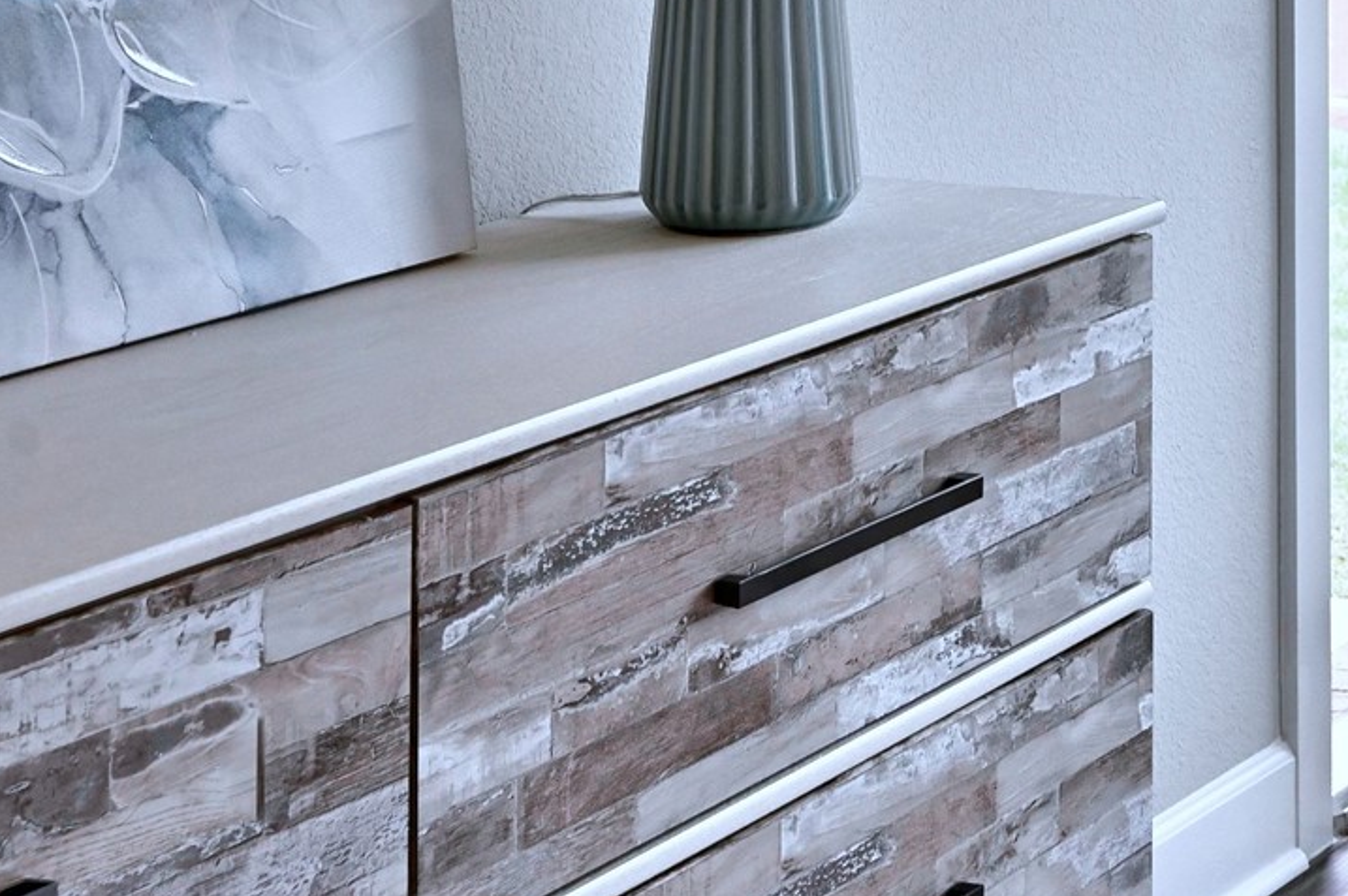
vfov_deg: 14.1
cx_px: 1827
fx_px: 3405
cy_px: -428
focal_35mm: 91
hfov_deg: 20.2
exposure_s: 1/60
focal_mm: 30
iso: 400
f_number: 8
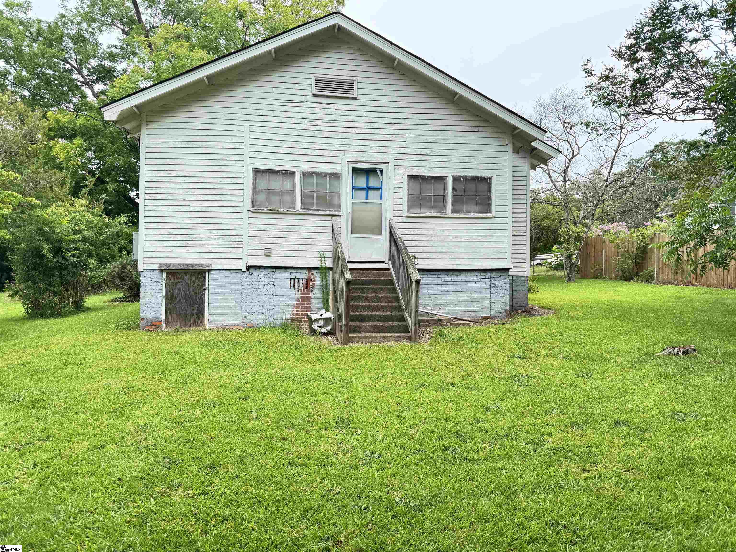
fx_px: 510
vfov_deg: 56.8
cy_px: 276
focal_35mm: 24
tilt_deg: +1.5
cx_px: 368
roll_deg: -0.1
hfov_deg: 71.6
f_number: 1.78
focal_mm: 6.76
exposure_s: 1/700
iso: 80
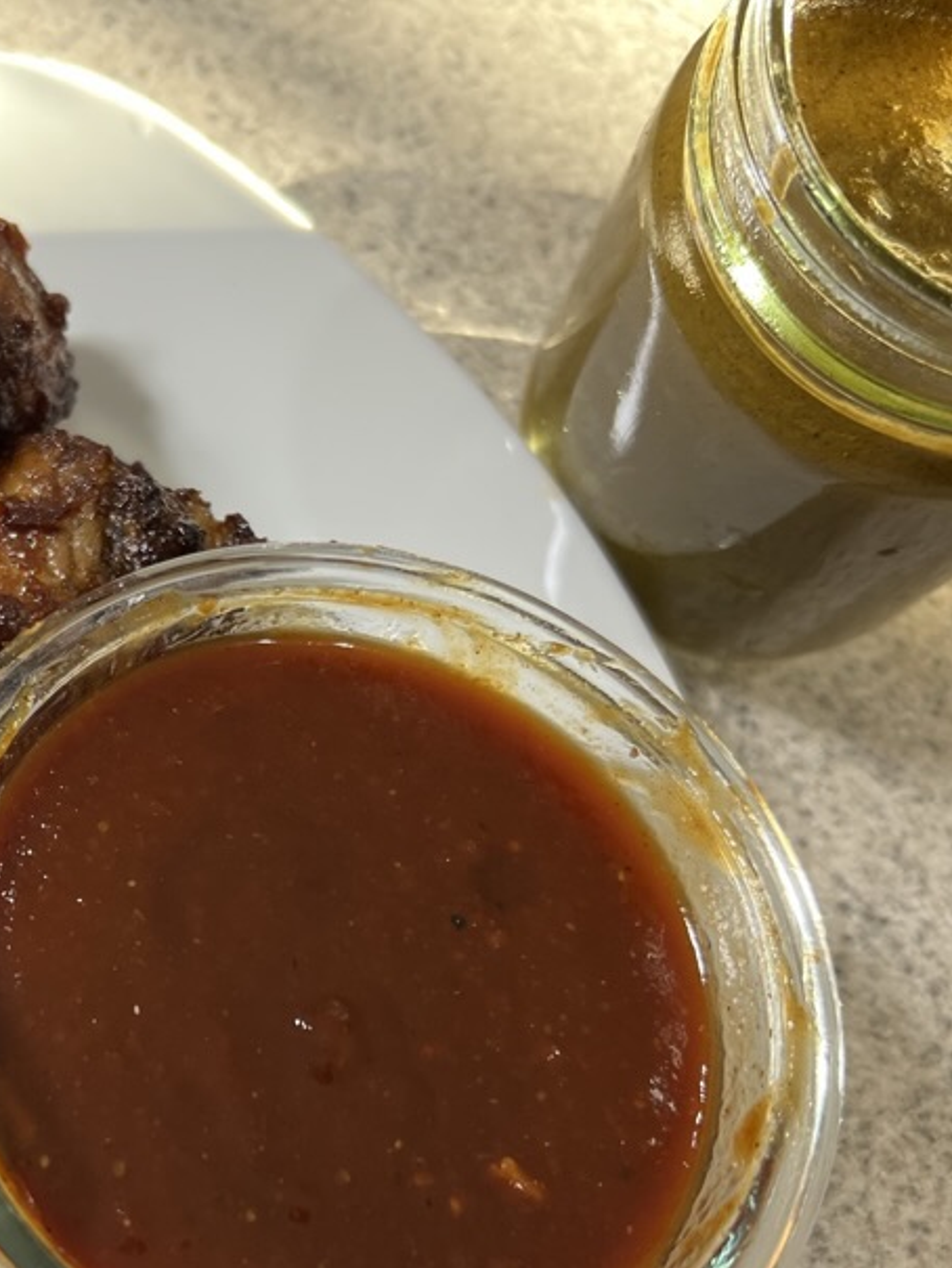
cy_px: 769
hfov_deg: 31.7
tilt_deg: -62.4
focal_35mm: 44
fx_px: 1613
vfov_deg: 42.7
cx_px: 149
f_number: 1.5
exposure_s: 1/120
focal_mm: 5.7
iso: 125
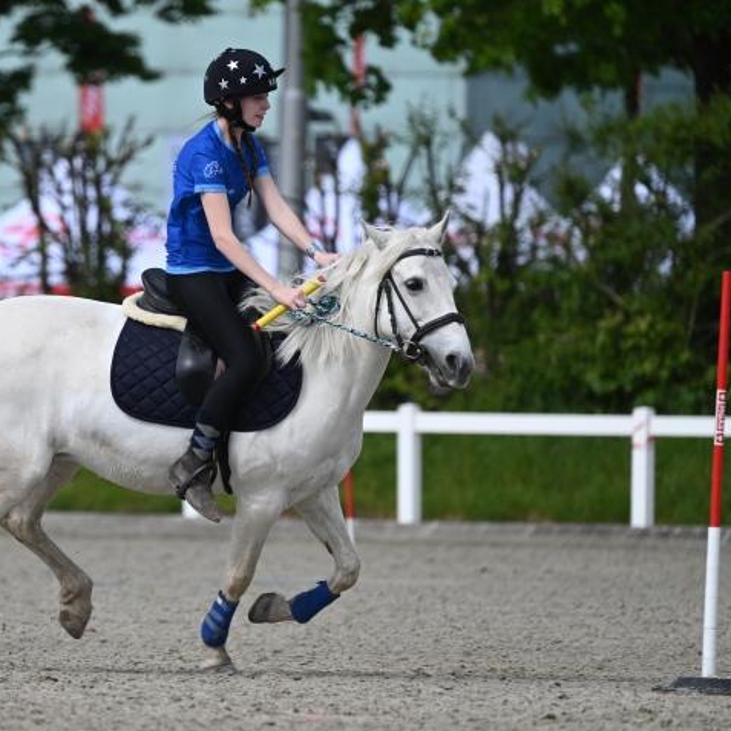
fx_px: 9867
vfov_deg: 4.2
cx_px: 144
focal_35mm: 413
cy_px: 371
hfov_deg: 4.2
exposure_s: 1/1250
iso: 250
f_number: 5.3
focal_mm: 290
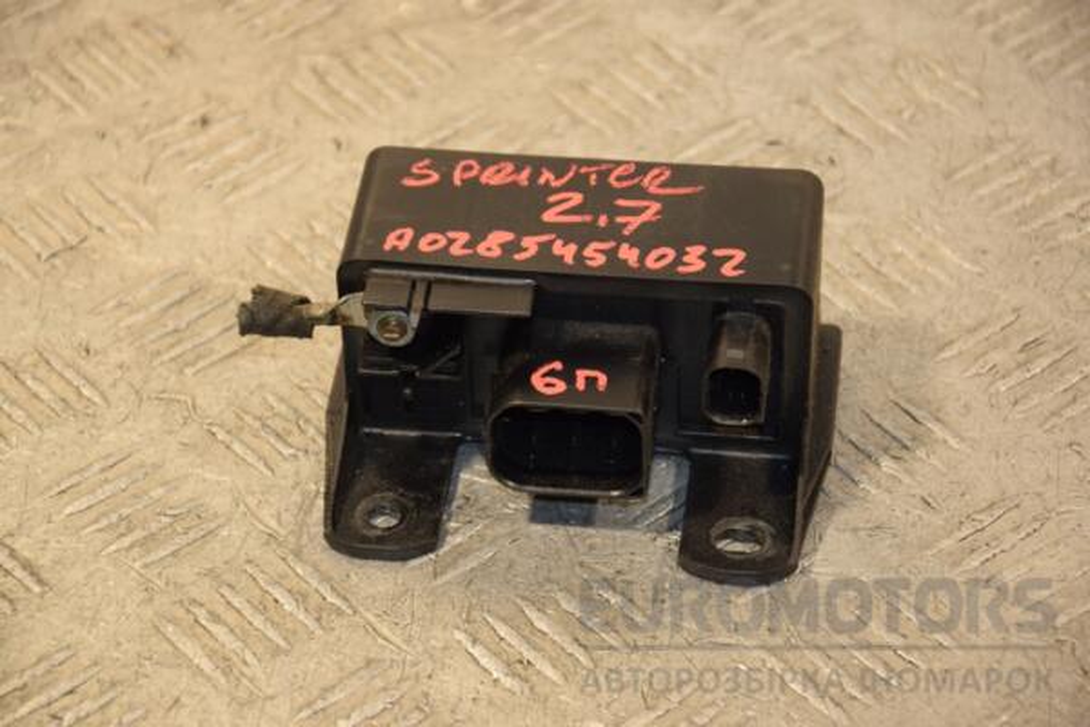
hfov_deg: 14.0
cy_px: 364
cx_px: 545
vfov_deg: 9.3
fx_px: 4450
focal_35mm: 147
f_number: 5.6
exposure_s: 1/80
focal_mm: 98
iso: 800
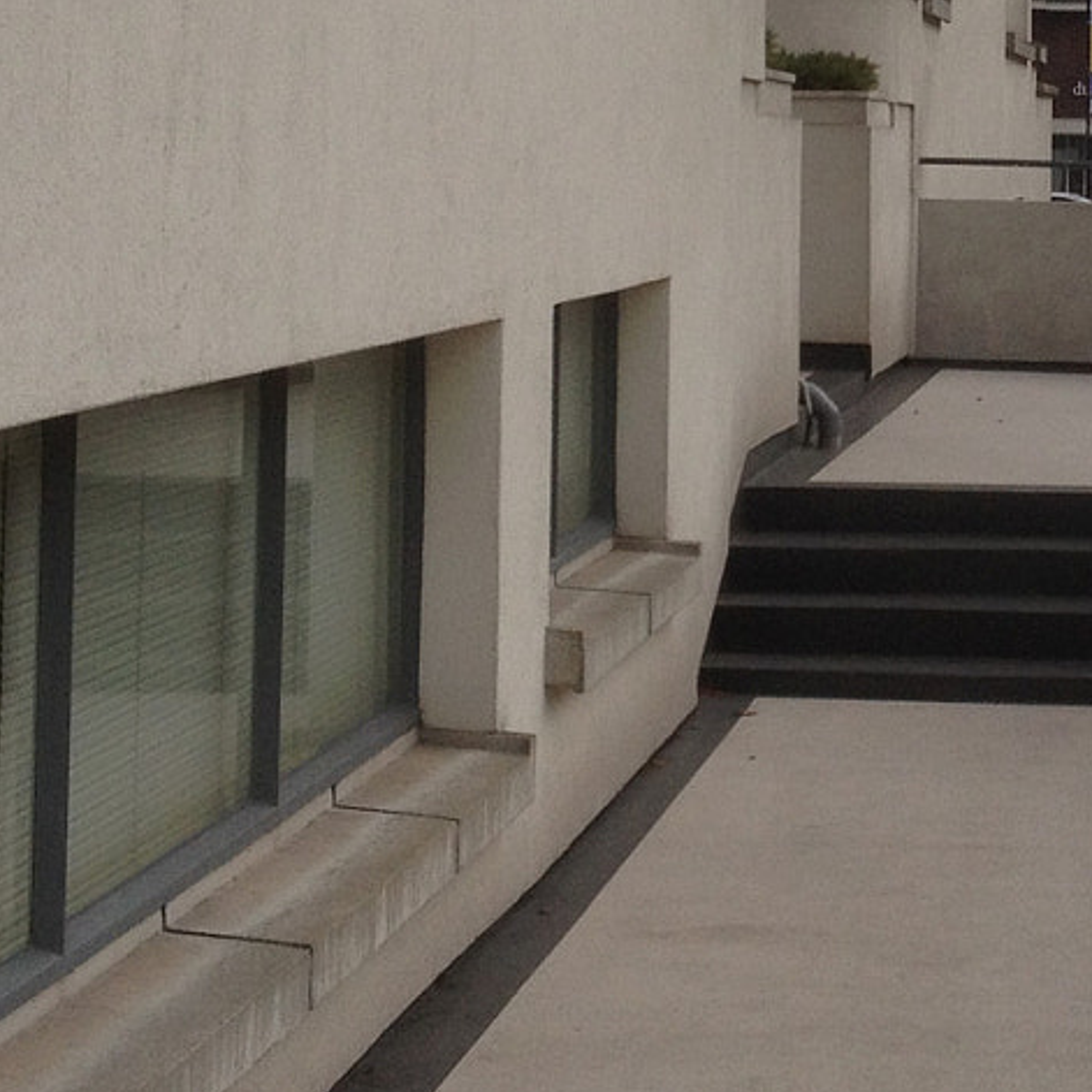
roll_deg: -1.5
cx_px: 1018
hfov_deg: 16.3
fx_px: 3747
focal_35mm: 105
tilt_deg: +2.0
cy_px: 30
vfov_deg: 16.3
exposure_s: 1/2304
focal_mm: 4.28
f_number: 2.4
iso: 50
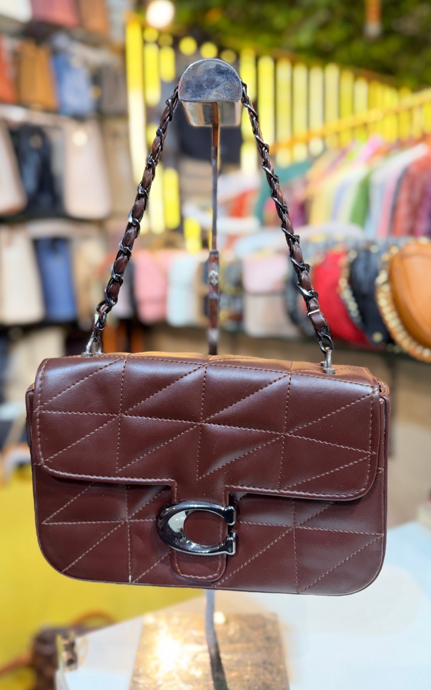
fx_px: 488
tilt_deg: -8.5
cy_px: 339
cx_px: 226
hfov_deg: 47.6
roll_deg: +1.4
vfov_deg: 70.4
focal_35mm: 26
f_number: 1.78
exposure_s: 1/100
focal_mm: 6.76
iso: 160
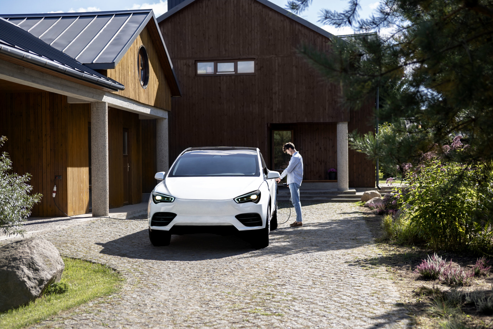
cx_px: 246
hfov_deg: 38.2
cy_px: 164
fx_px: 712
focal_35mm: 52
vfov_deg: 26.0
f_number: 2.2
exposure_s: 1/1250
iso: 100
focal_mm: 35
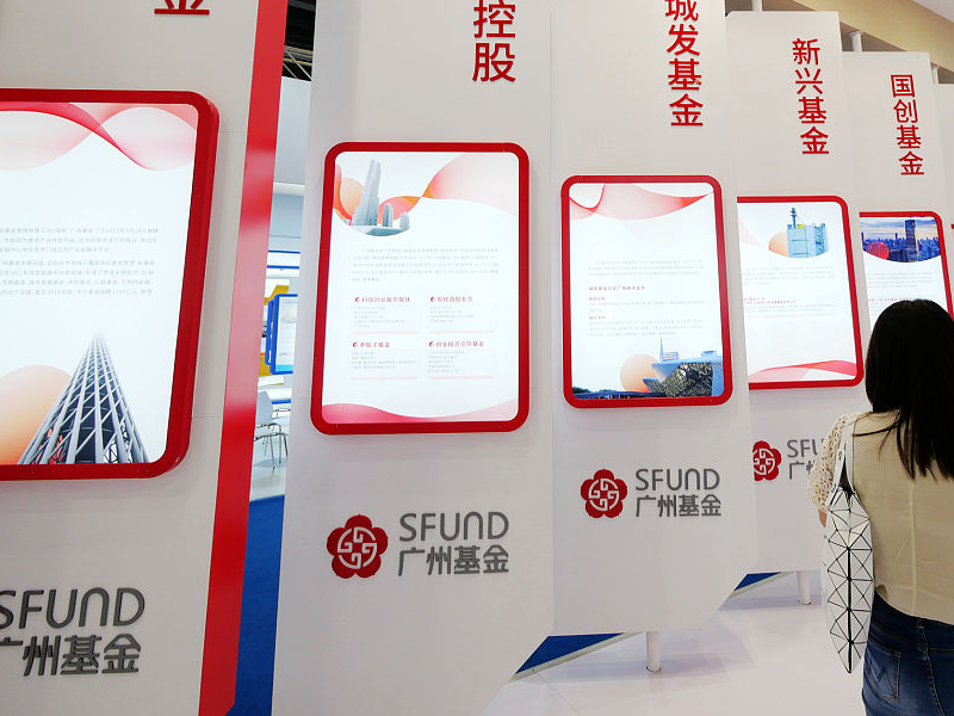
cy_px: 226
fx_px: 579
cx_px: 577
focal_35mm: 21
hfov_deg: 78.0
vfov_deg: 61.5
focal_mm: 7
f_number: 4
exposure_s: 1/100
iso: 200
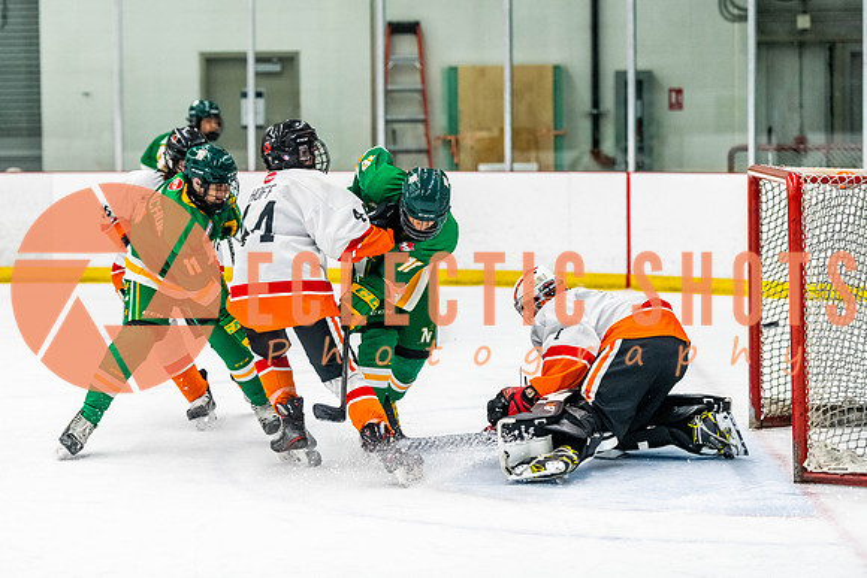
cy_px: 275
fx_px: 2781
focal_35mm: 115
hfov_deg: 17.7
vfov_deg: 11.9
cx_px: 399
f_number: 2.8
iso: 2800
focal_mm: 105
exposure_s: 1/640
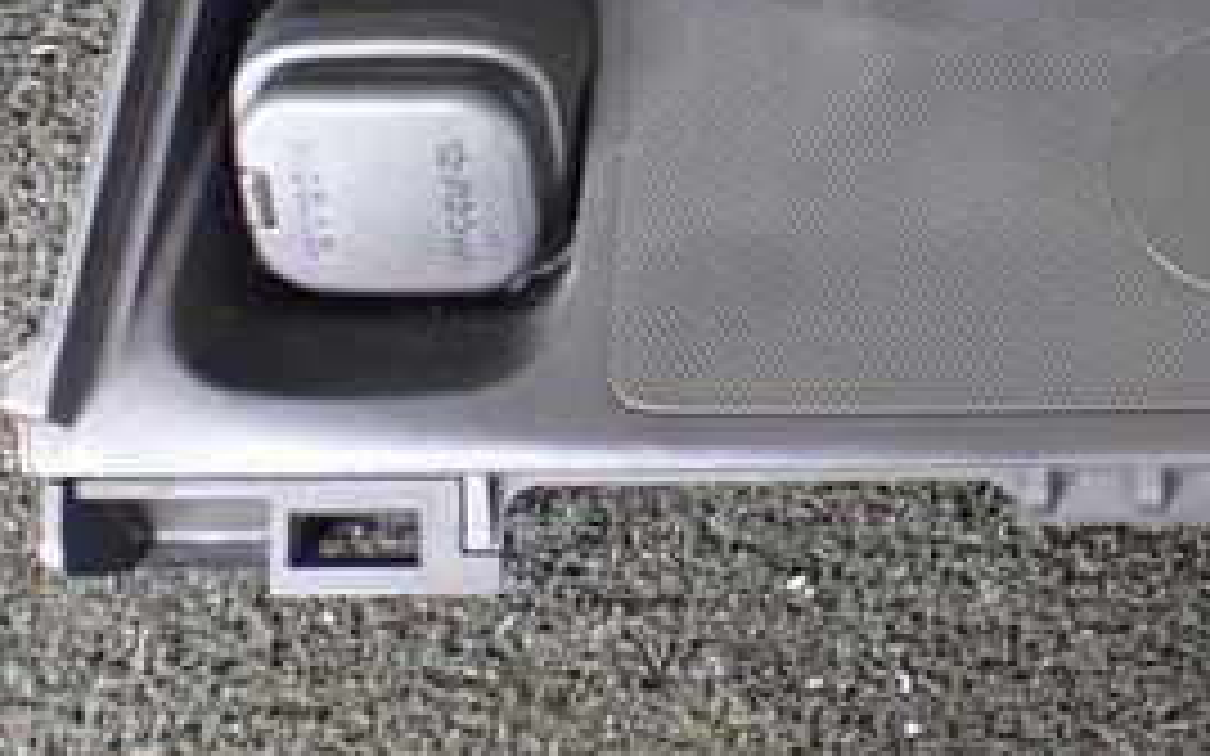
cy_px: -50
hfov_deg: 28.2
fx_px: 2341
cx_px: 1021
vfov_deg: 17.8
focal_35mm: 71
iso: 800
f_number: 2.3
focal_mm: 5.4
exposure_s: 1/30
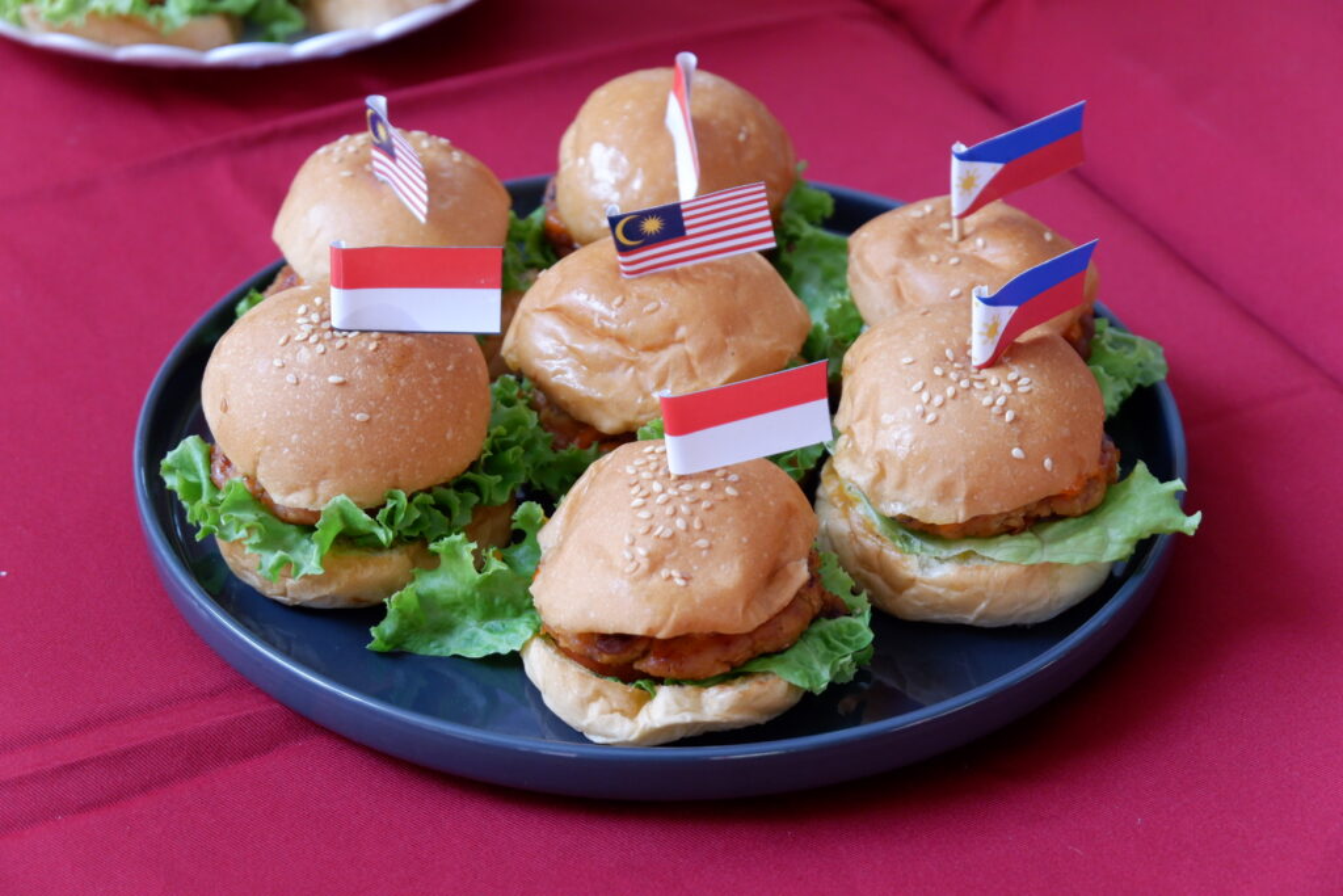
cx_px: 672
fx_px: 2798
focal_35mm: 75
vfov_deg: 18.2
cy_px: 448
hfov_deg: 27.0
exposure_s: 1/140
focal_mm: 50
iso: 800
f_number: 5.6
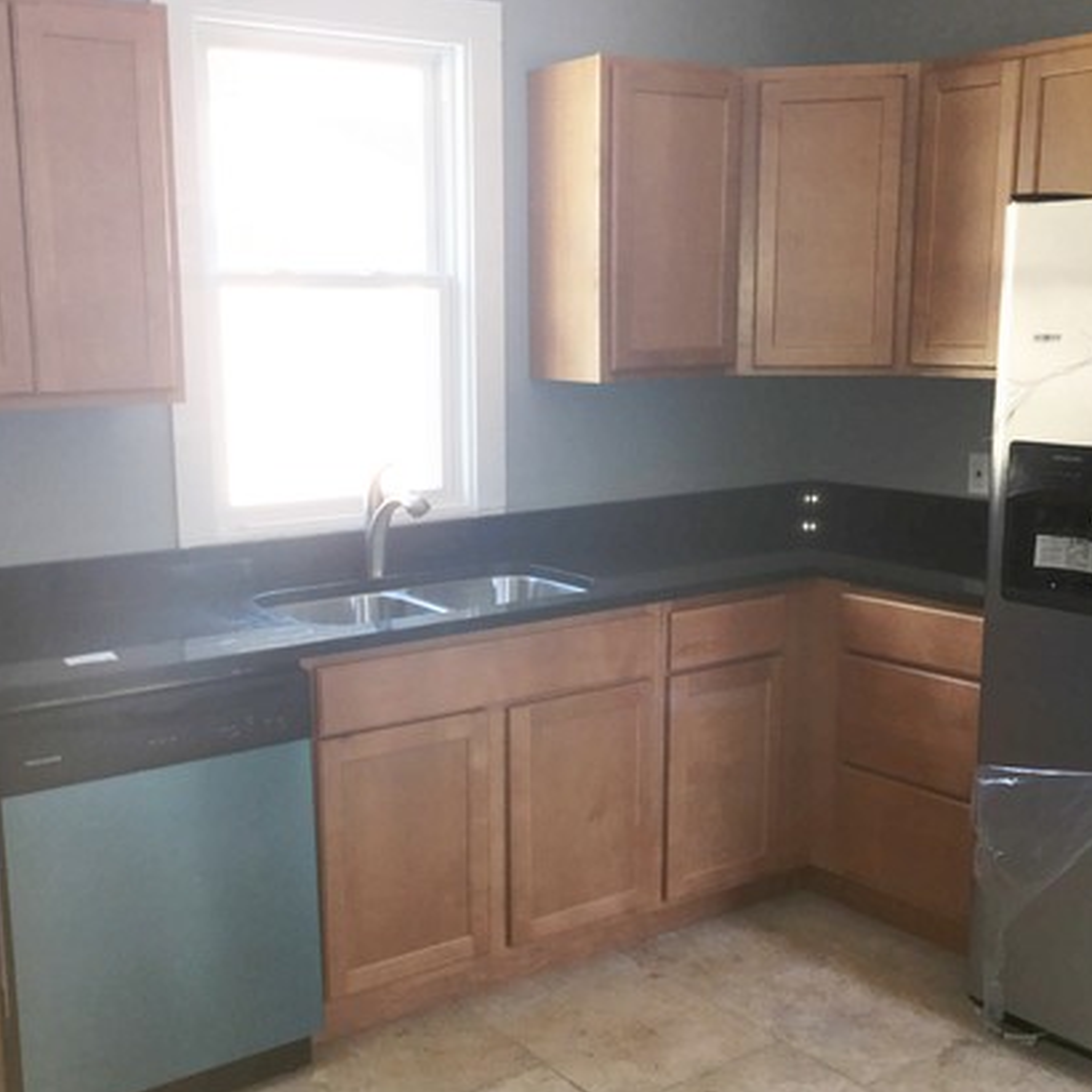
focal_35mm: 40
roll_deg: -0.2
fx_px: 1428
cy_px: 591
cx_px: 530
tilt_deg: -10.3
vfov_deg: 41.8
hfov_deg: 41.9
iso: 25
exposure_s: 1/30
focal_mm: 4.15
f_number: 2.2
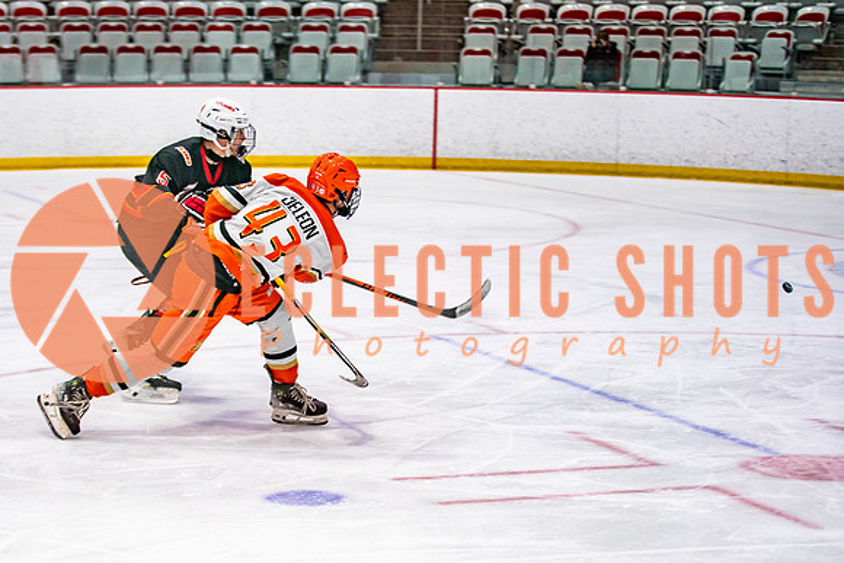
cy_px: 353
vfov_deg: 14.1
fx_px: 2272
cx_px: 265
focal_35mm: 97
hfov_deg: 21.0
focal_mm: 70
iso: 640
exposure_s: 1/640
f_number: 2.8
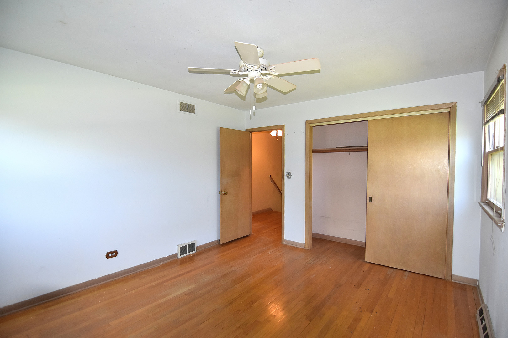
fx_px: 233
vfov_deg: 72.1
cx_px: 254
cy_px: 169
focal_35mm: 16
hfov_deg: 95.0
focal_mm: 11
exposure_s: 1/200
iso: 800
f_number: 3.5
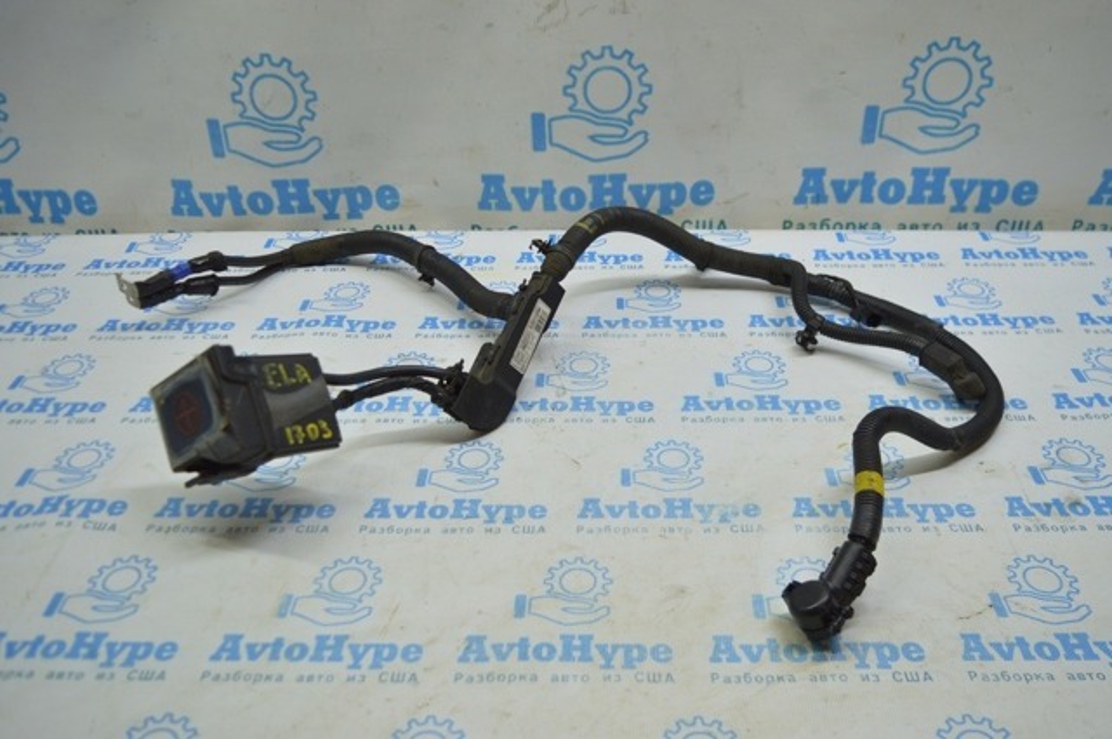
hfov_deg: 59.6
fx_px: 972
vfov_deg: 41.6
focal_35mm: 32
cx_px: 556
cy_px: 370
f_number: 3.8
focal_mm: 21
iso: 400
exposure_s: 1/100
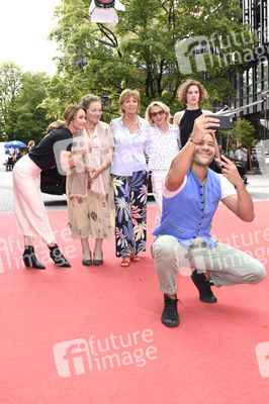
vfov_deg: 55.1
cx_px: 134
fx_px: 387
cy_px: 202
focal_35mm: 34
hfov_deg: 38.3
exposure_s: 1/60
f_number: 6.3
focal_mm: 23
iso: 125
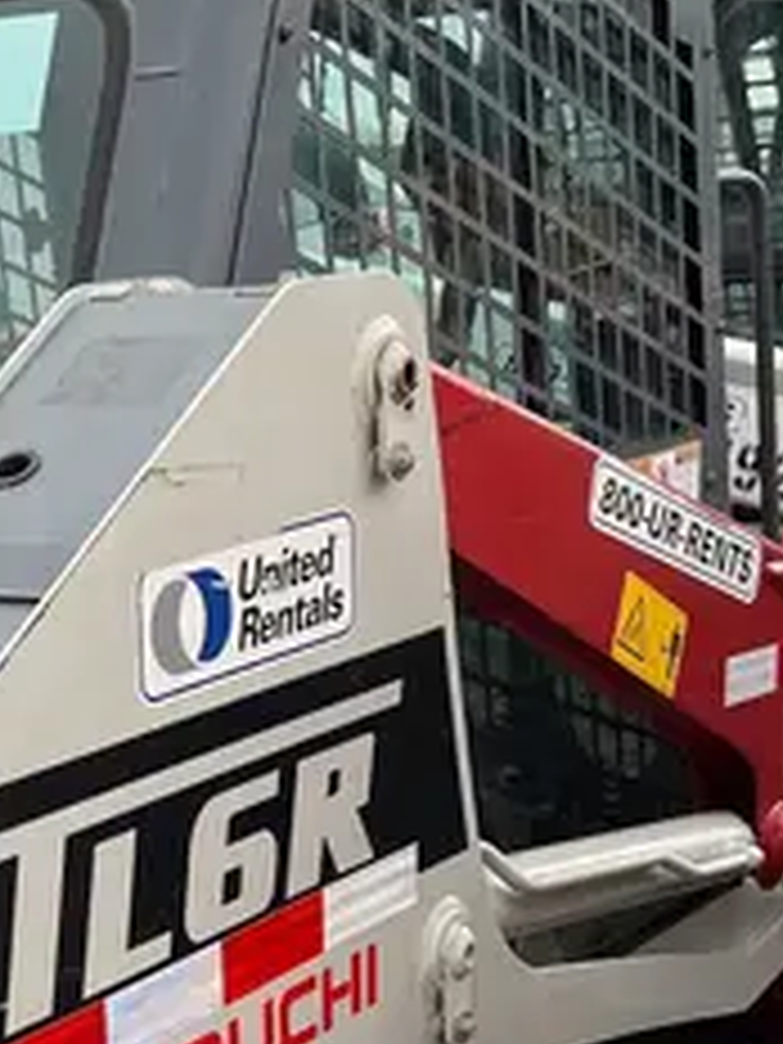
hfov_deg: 17.2
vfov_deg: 23.5
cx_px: -140
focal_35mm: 82
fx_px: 2473
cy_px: 812
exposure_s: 1/684
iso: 50
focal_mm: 5.1
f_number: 1.6
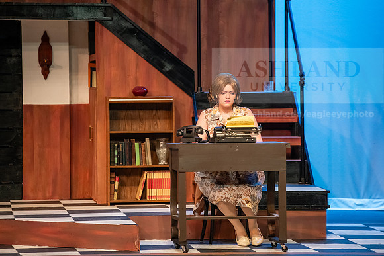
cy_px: 128
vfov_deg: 7.0
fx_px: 2080
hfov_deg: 10.5
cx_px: 192
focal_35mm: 195
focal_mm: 195
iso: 2500
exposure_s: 1/200
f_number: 3.5
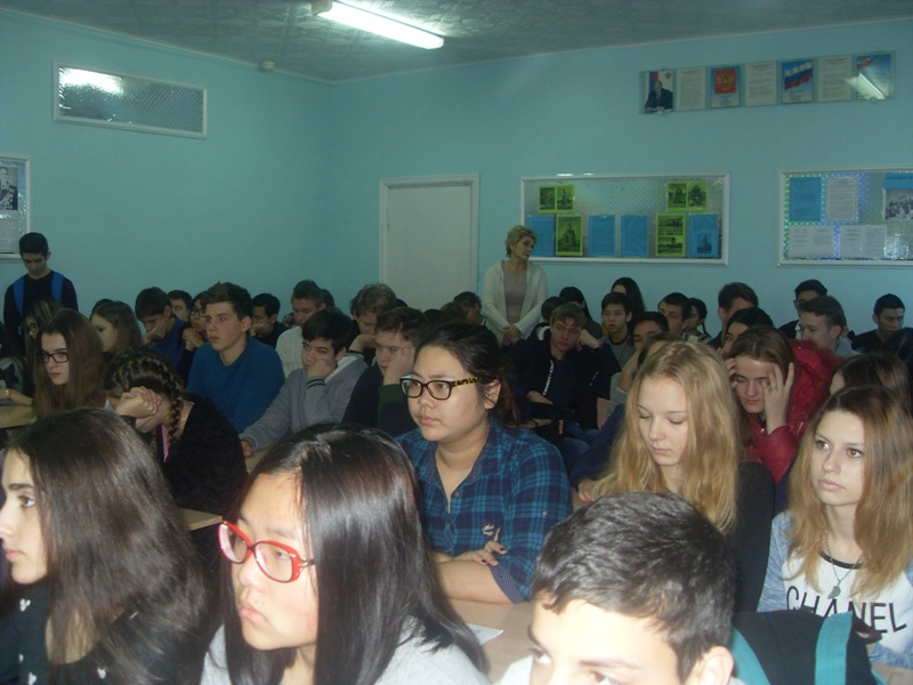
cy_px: 342
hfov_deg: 50.1
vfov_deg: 38.7
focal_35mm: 37
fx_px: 976
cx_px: 456
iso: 120
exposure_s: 1/45
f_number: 2.8
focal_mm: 6.3
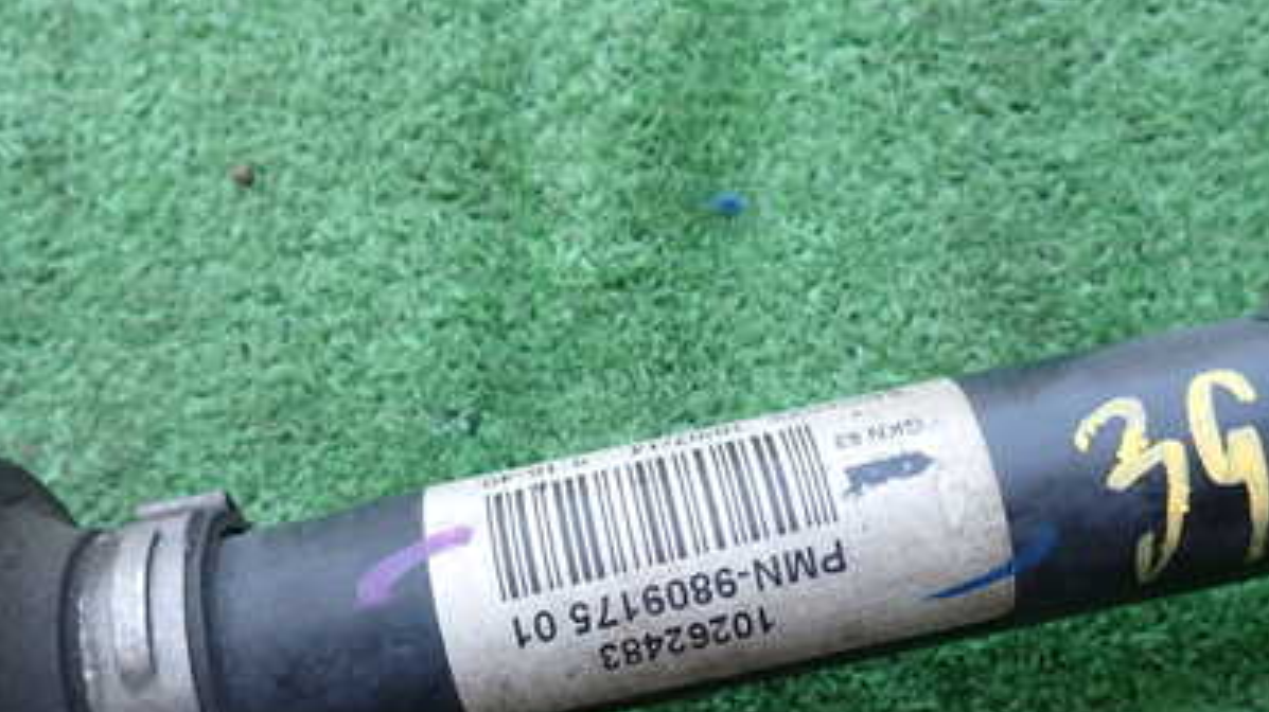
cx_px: 671
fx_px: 1379
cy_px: 499
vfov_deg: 28.7
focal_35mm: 41
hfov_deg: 49.4
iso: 100
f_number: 2.8
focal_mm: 4.5
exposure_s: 1/125
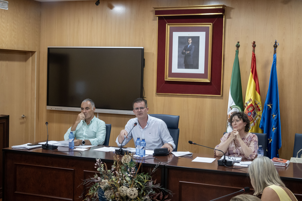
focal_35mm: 58
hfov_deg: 34.2
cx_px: 151
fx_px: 491
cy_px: 100
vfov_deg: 23.2
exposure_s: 1/60
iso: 2200
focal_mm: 39
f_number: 5.6
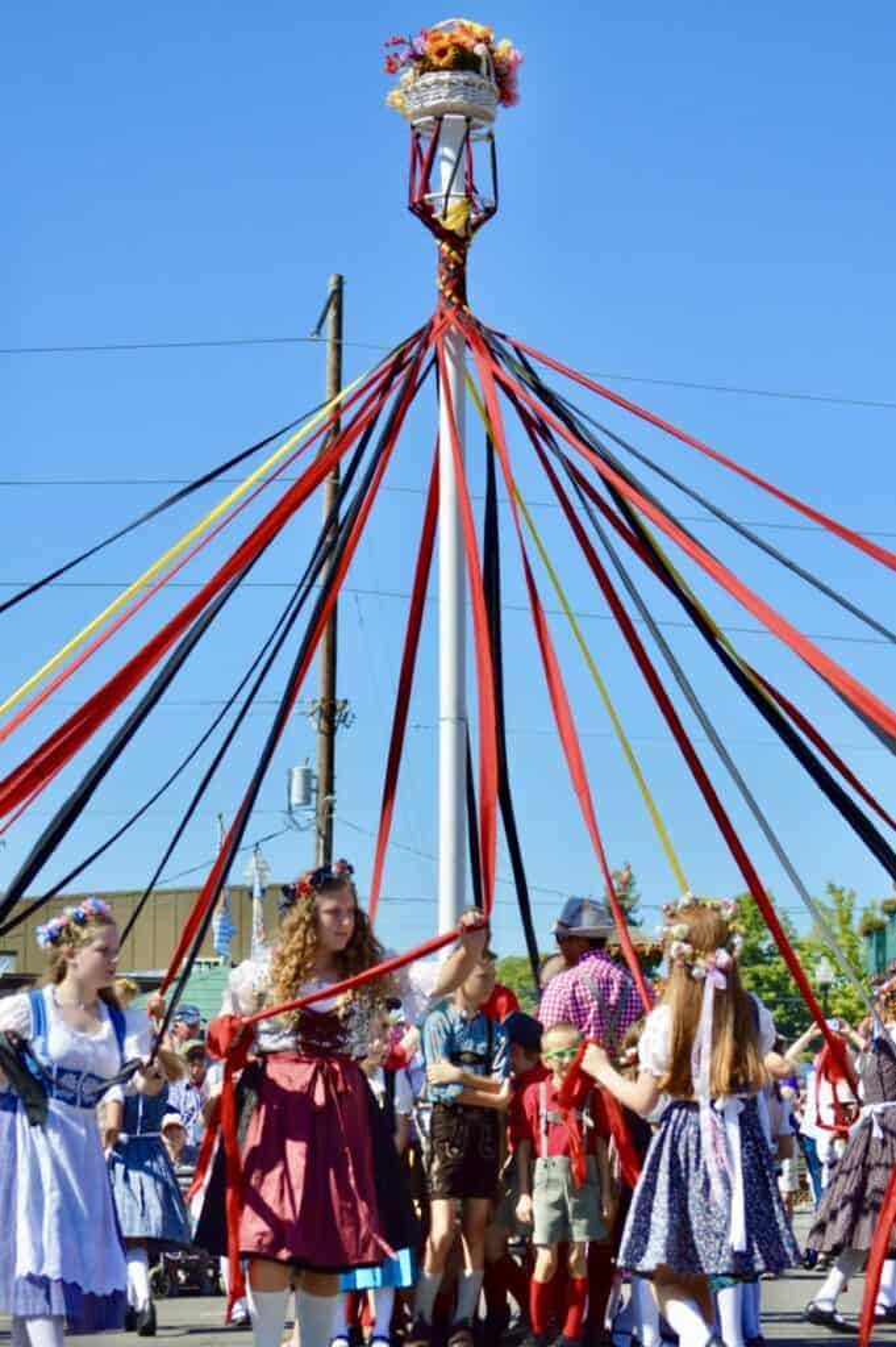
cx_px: 448
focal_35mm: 82
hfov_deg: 16.5
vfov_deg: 24.6
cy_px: 674
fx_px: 3085
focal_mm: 55
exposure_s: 1/1600
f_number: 6.3
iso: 400
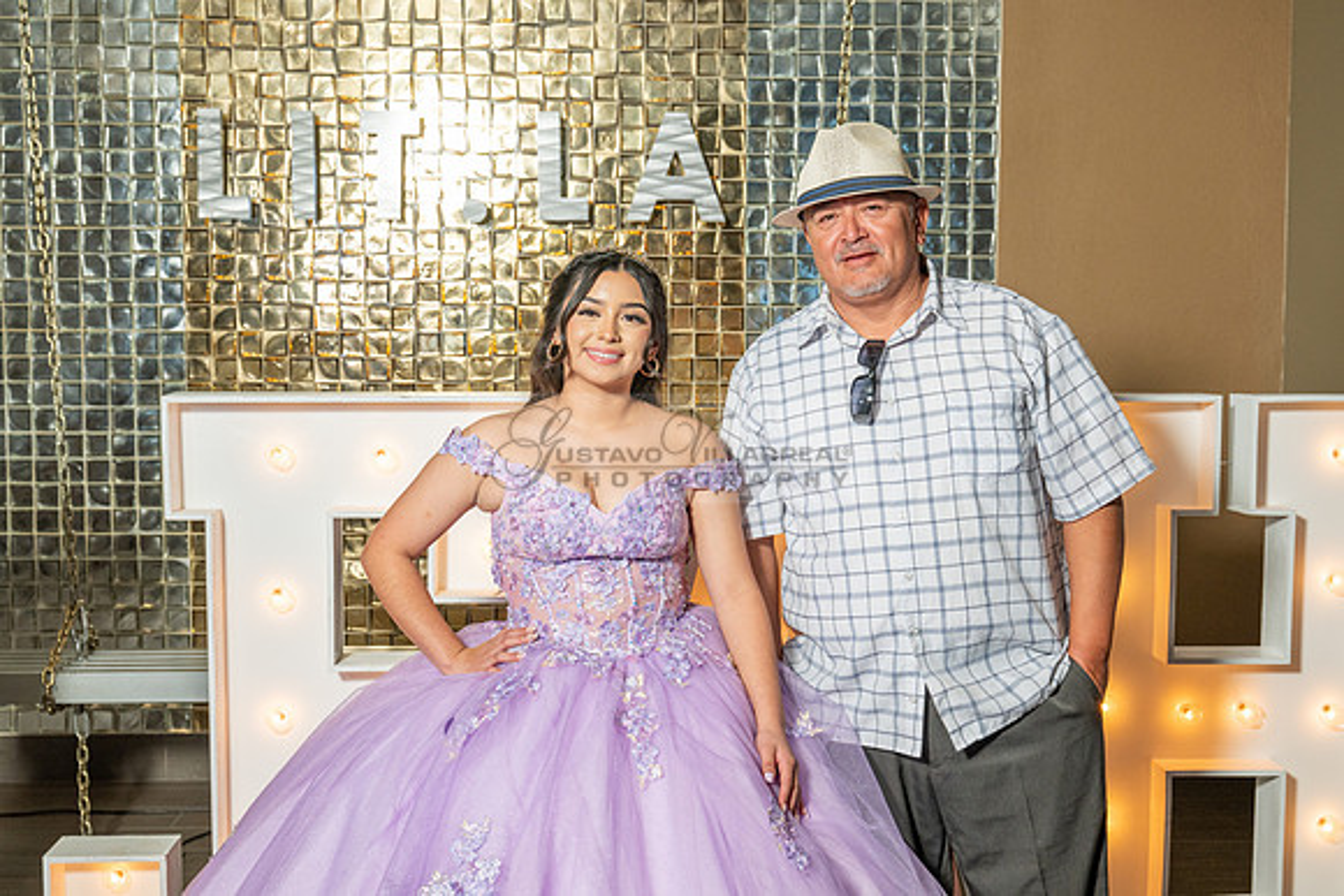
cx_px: 672
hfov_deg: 41.1
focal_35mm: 48
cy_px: 448
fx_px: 1792
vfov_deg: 28.1
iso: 640
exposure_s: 1/125
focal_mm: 48
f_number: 5.6
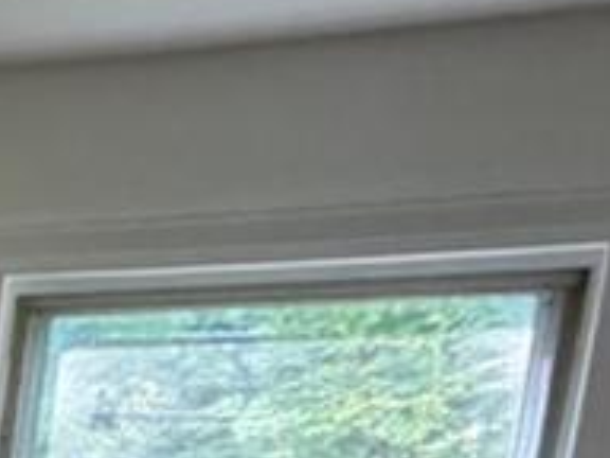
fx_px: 1850
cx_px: -896
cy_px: 957
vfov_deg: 12.2
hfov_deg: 13.3
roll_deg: -3.2
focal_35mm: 105
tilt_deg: -10.5
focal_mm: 2.22
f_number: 2.2
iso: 200
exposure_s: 1/121
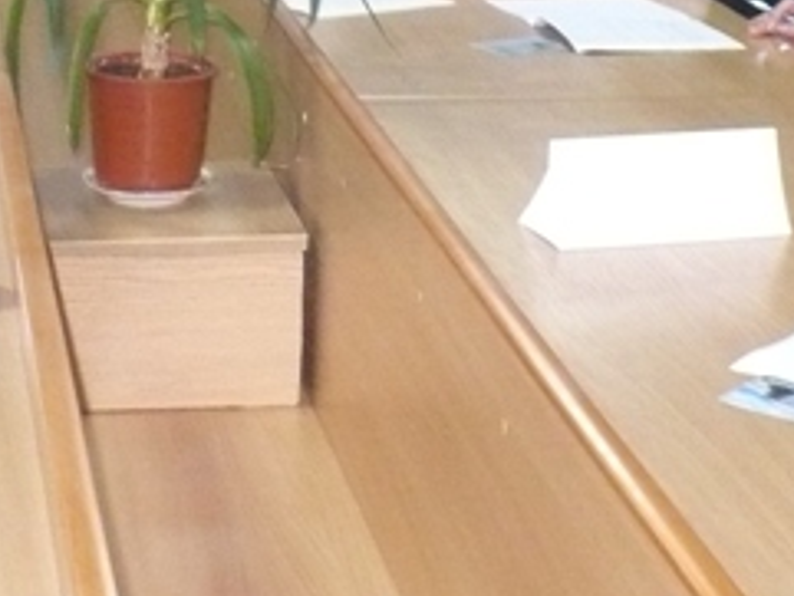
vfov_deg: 13.1
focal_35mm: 109
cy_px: -178
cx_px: 231
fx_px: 2501
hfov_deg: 18.0
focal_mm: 6.1
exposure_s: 1/30
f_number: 2.8
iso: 640
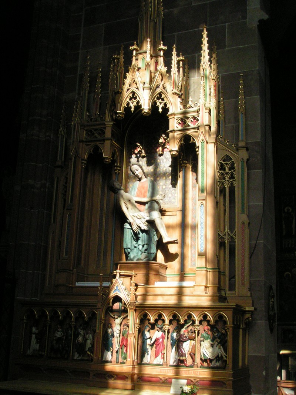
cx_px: 148
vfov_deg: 43.9
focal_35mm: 43
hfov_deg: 33.6
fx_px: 490
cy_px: 198
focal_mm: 6.6
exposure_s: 1/500
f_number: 5.6
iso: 400
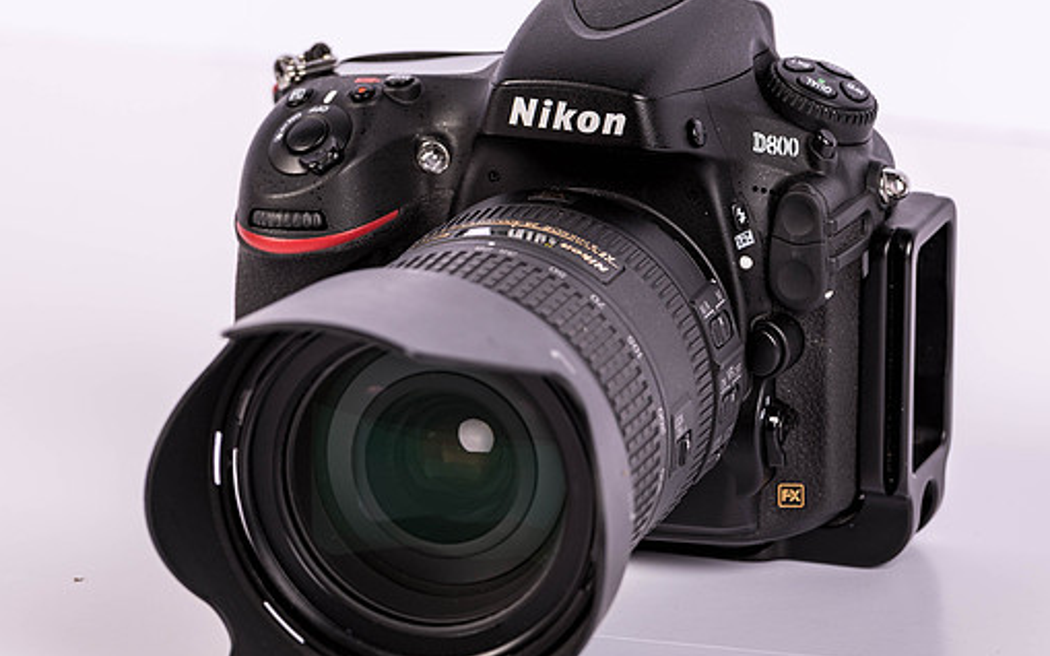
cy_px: 377
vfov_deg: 3.9
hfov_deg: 6.2
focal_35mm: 338
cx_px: 505
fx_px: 9671
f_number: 7.1
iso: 64
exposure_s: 1/200
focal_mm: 200
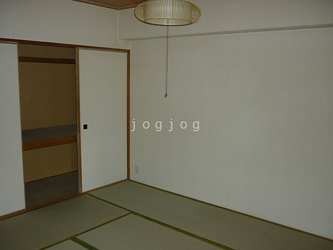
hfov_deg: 55.4
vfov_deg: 42.9
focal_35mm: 33
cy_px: 125
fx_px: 317
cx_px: 166
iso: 125
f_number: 2.8
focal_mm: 5.5
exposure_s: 1/30
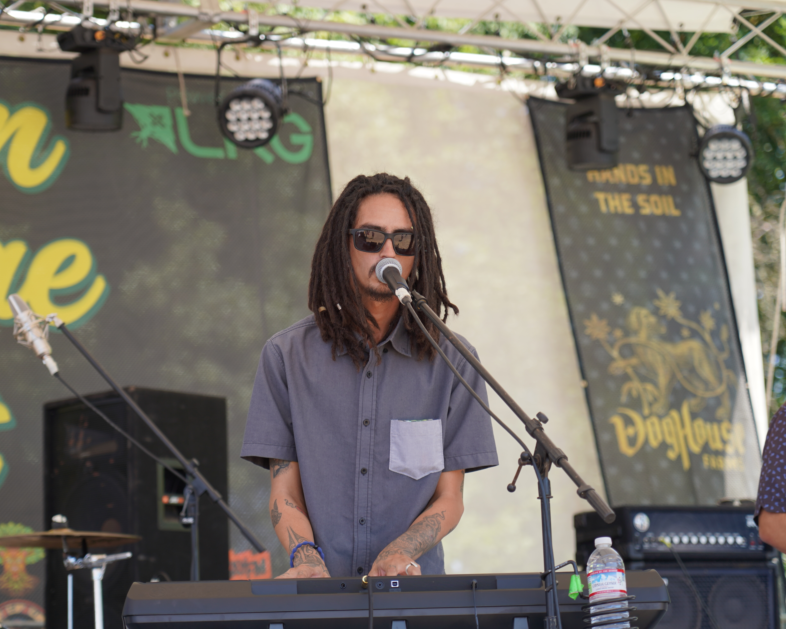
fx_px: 2792
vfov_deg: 12.9
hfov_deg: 16.0
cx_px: 343
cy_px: 311
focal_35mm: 120
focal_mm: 105
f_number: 4
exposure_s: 1/200
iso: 100
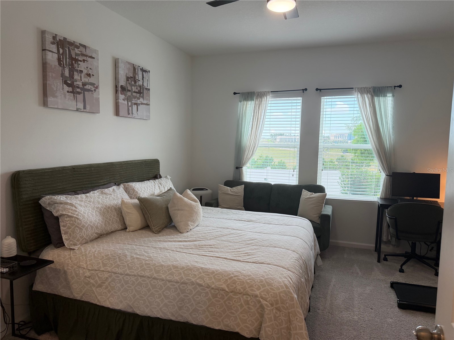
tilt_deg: -5.2
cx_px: 227
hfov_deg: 71.6
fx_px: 315
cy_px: 170
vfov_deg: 56.8
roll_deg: -0.8
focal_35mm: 24
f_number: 1.78
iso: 125
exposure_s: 1/211
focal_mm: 6.76
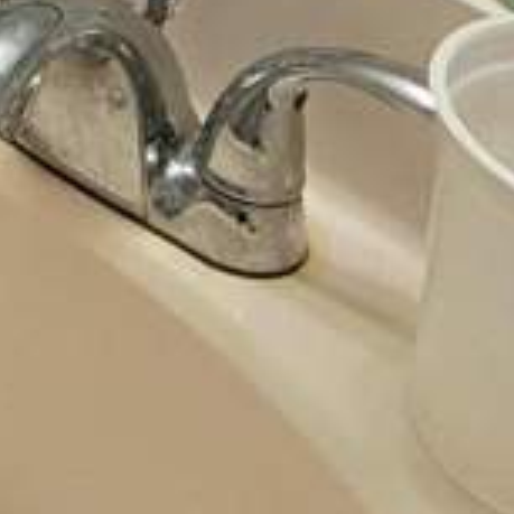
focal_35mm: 172
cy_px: -944
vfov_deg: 8.7
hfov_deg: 9.3
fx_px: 2889
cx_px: -605
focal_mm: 3.42
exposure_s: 1/60
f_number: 2.2
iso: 100
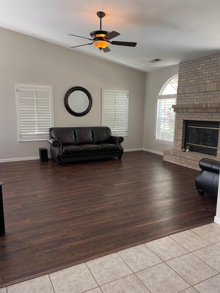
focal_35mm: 25
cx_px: 110
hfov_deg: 54.9
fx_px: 212
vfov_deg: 69.4
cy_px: 146
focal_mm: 5.1
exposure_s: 1/60
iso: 125
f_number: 1.6
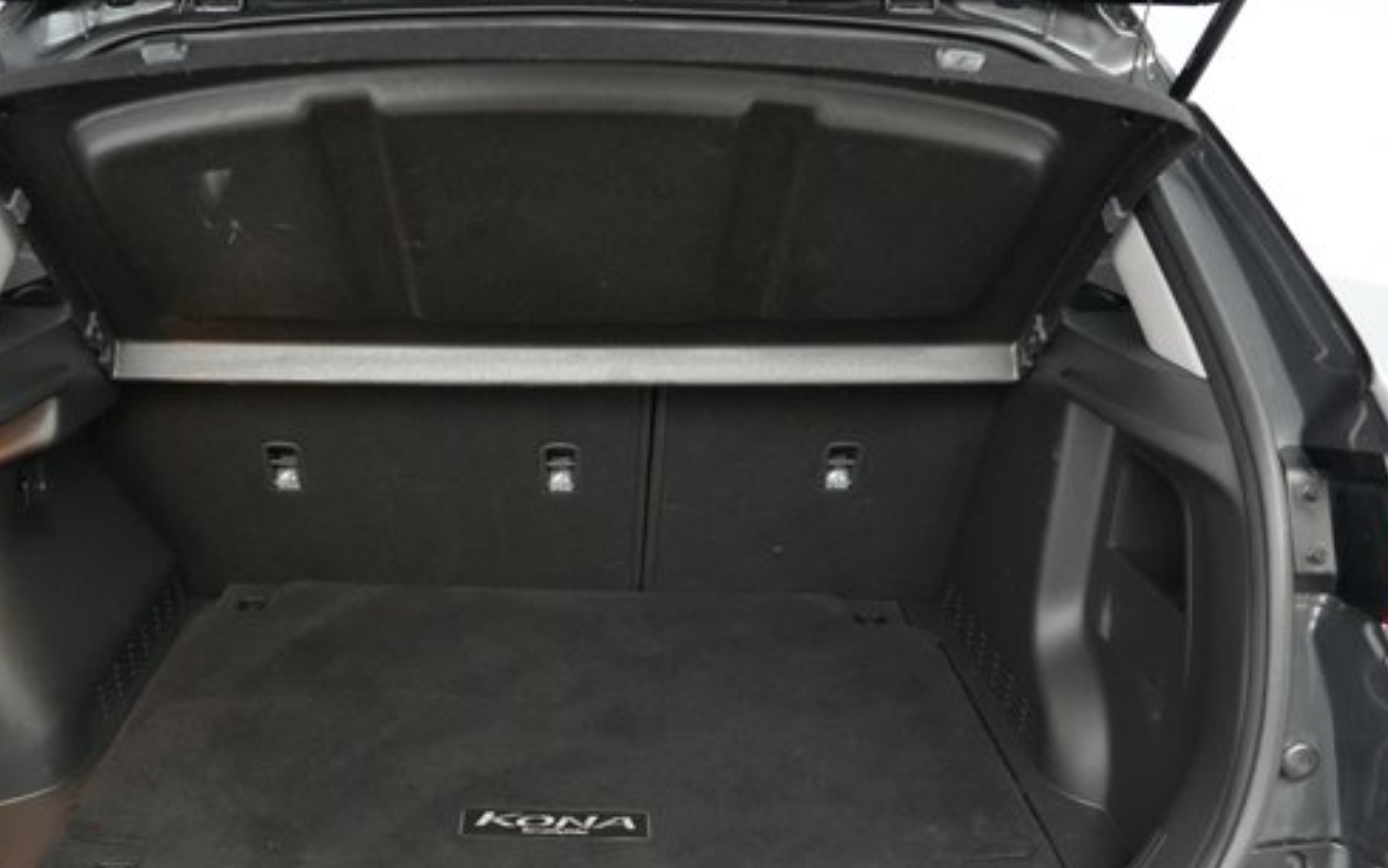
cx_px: 556
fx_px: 1211
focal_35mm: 32
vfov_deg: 39.0
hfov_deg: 59.2
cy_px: 576
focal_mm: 24
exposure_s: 1/160
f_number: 2.8
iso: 10000
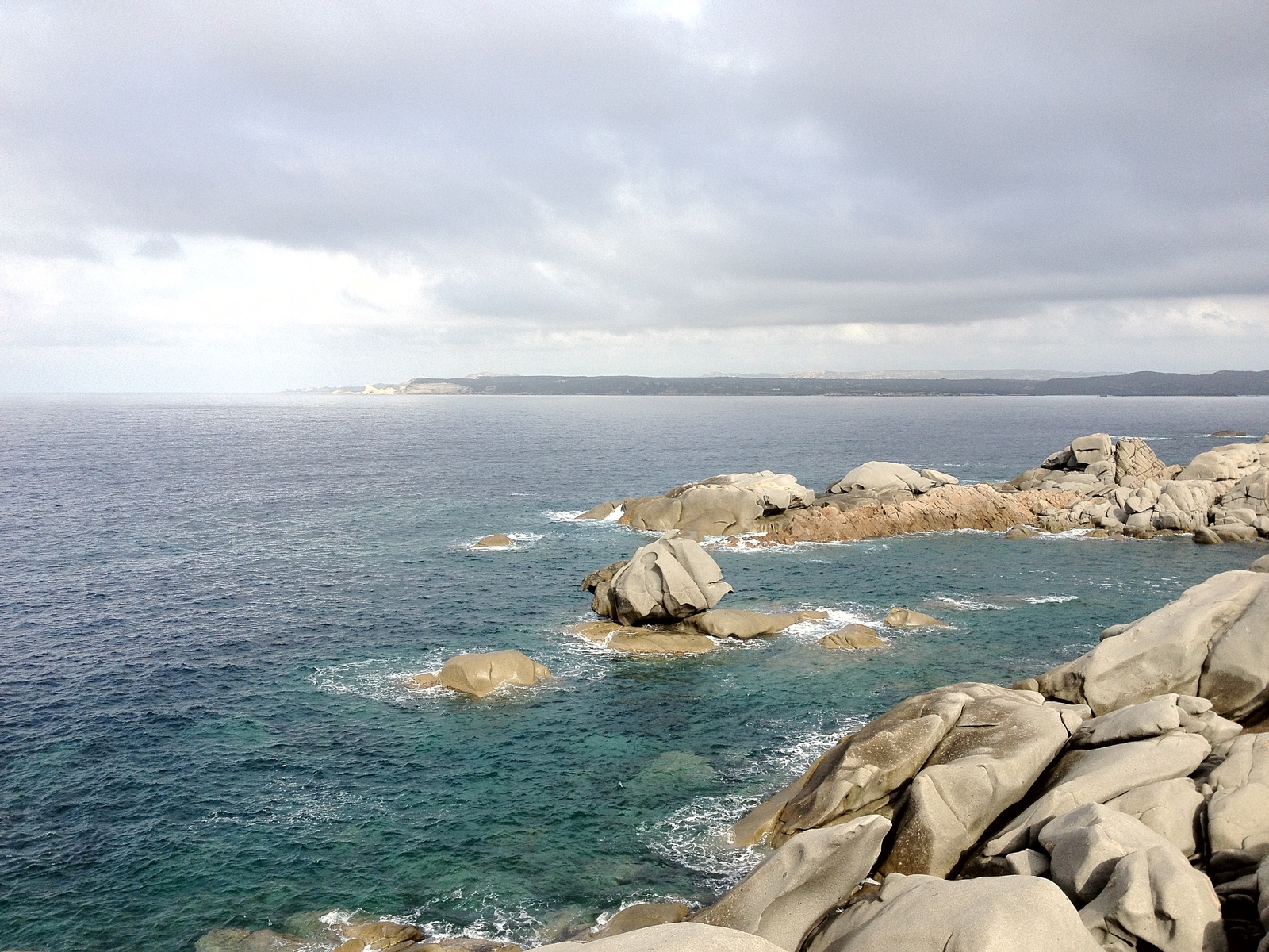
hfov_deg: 52.6
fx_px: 1283
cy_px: 476
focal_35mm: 35
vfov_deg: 40.7
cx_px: 634
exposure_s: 1/1104
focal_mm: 4.28
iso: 64
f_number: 2.4
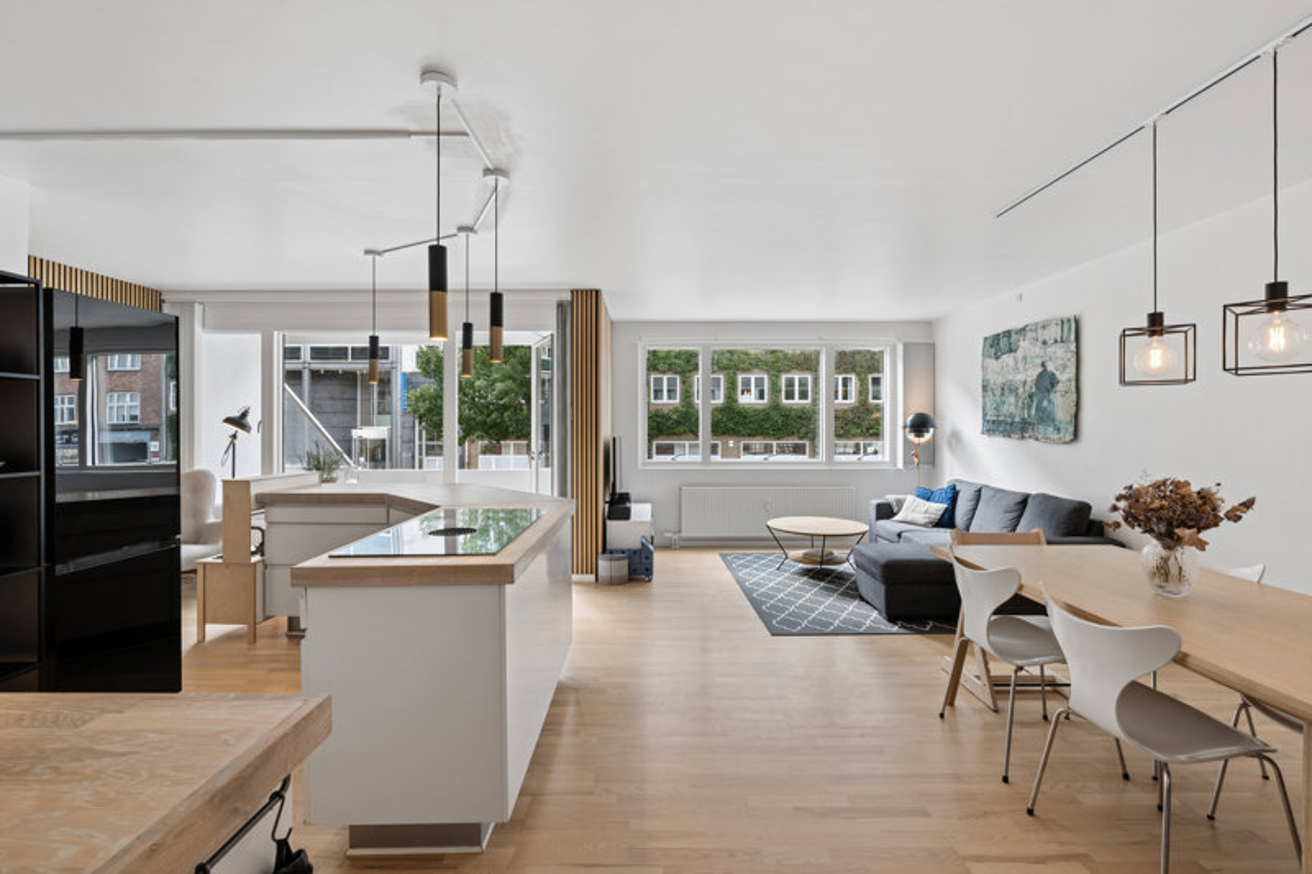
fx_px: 583
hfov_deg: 96.7
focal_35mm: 16
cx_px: 656
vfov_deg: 73.7
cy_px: 437
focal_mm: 16
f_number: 11
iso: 125
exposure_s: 1/8
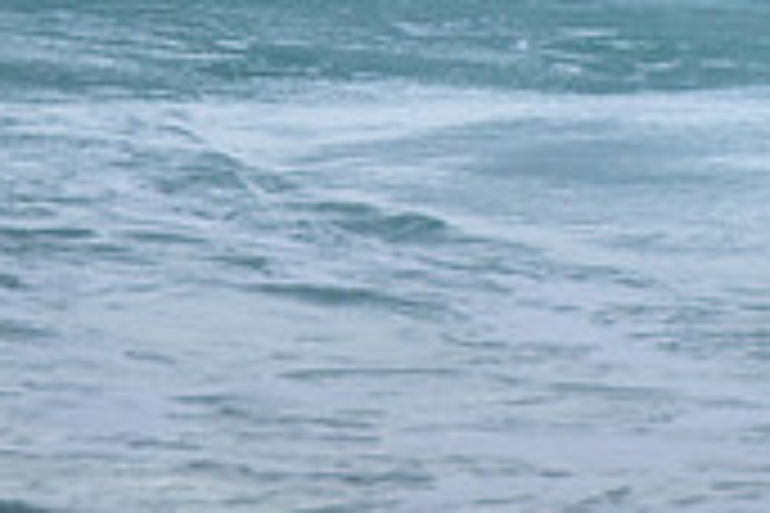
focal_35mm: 1861
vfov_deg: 0.7
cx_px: 1346
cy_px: -482
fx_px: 39802
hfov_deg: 1.1
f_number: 5.6
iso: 450
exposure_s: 1/2000
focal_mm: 400
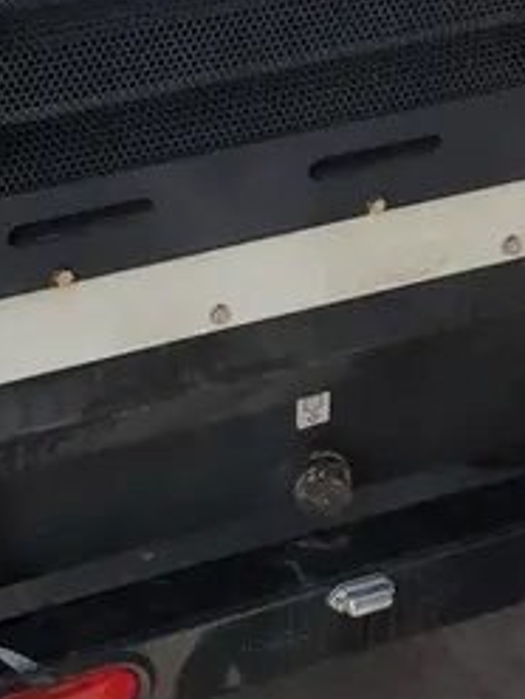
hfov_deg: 18.0
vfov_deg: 23.9
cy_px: -52
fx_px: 1557
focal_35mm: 77
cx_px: -135
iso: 40
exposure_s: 1/2140
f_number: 1.8
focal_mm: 5.4
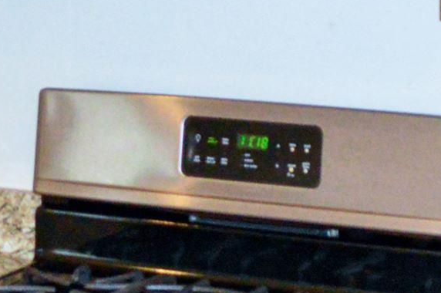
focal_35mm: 145
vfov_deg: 9.4
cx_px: 176
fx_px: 1774
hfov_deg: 14.2
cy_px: 79
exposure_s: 1/60
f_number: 3.5
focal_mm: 18
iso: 2500
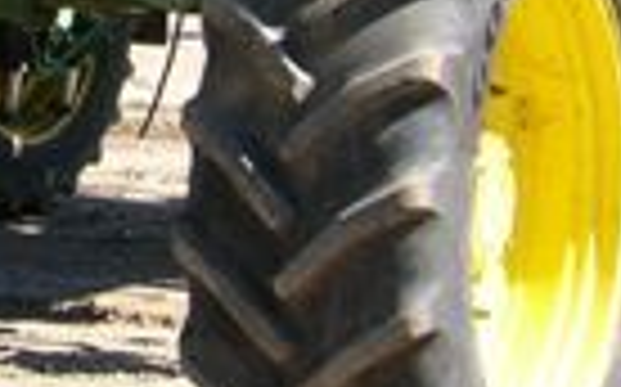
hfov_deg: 14.9
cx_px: -144
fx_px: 2283
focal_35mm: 135
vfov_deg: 9.5
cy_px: -151
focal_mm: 5.7
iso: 50
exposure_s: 1/144
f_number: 4.9
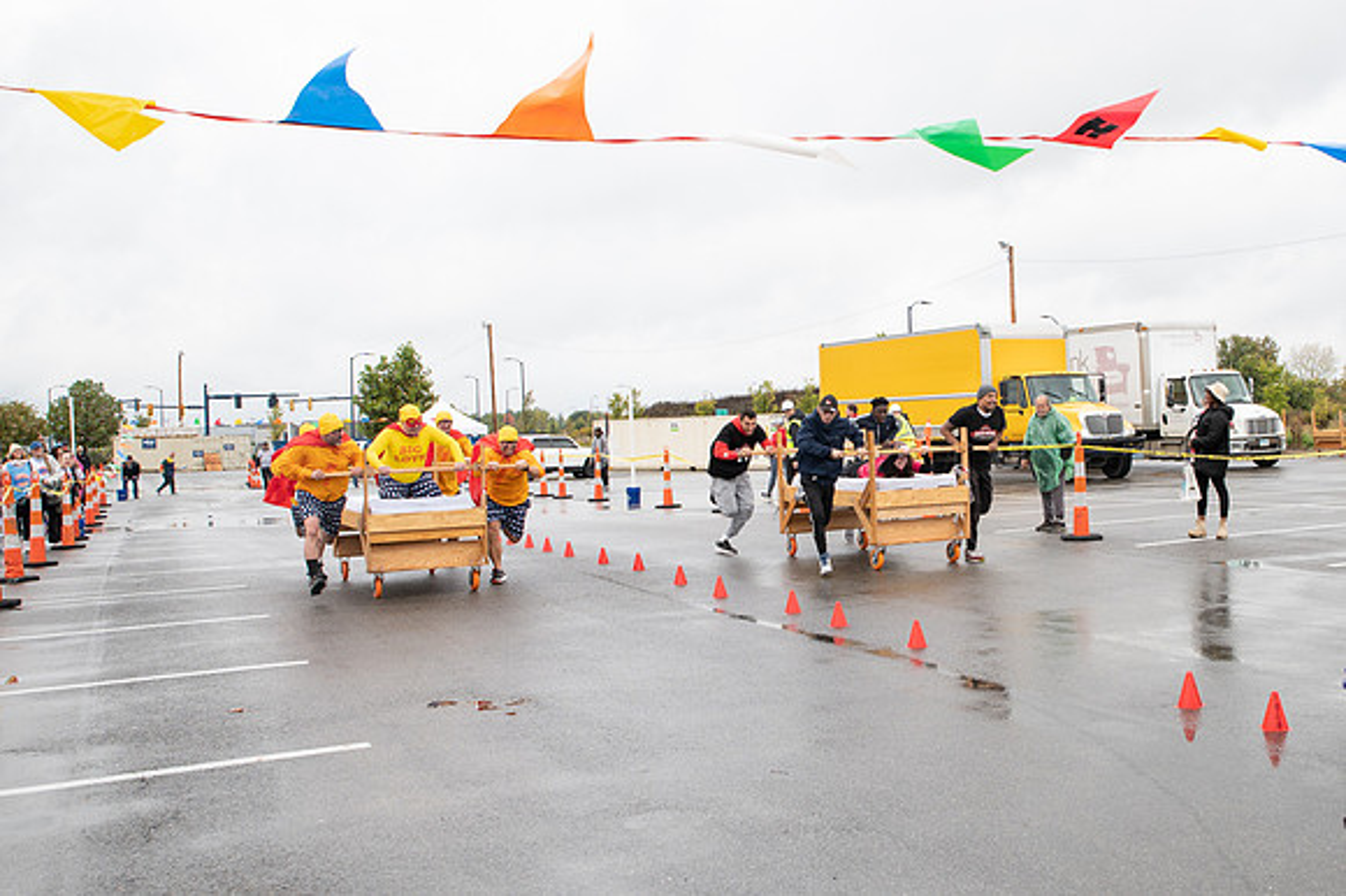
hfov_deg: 51.0
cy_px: 444
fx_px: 1375
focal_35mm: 37
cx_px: 925
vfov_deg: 36.1
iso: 400
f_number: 6.3
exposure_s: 1/400
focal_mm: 24
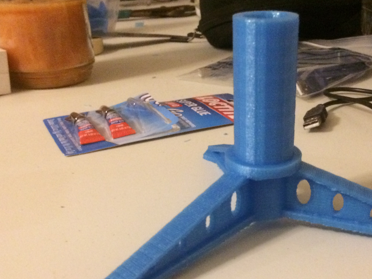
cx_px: 233
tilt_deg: -26.1
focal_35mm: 47
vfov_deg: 30.7
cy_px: 176
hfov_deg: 40.2
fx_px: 505
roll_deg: +1.5
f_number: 2.2
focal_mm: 4.15
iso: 640
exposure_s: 1/15
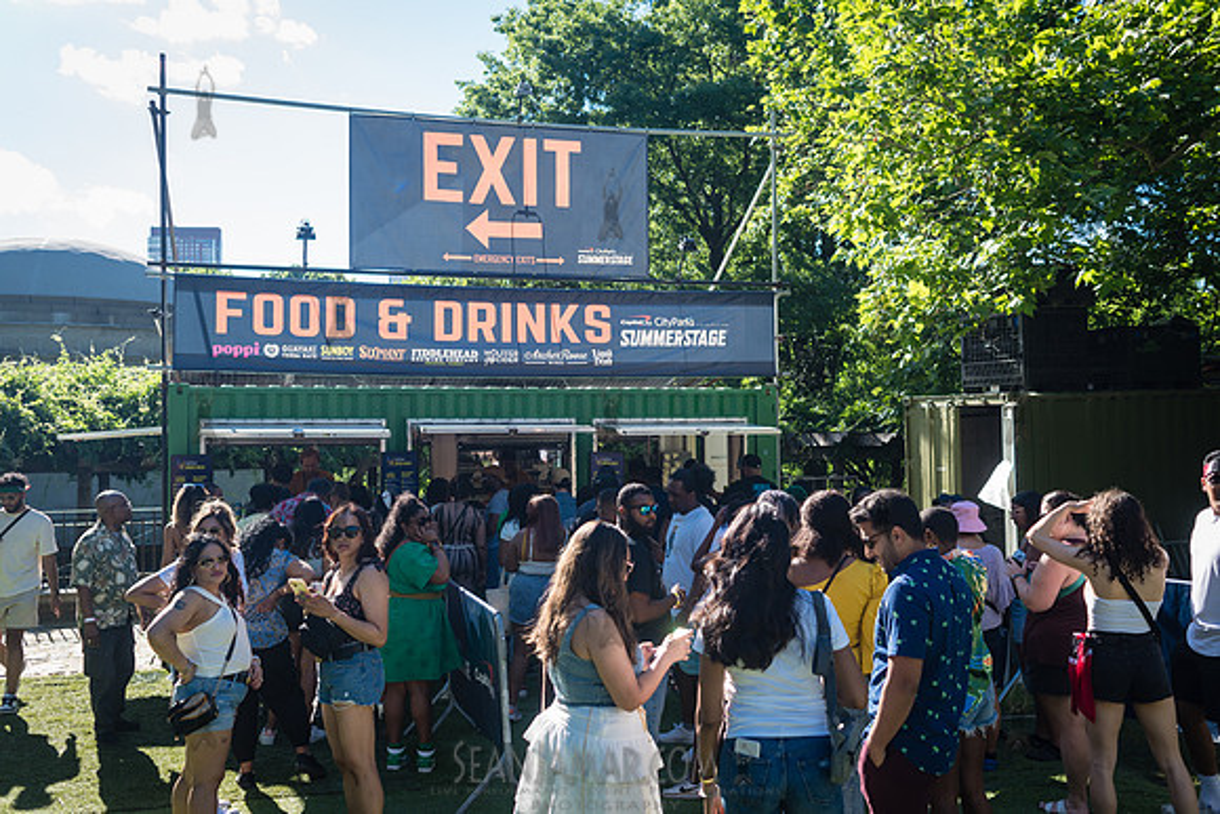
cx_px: 610
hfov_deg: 54.4
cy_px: 407
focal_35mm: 35
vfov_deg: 37.9
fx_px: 1186
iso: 200
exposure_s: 1/800
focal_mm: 35
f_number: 3.5
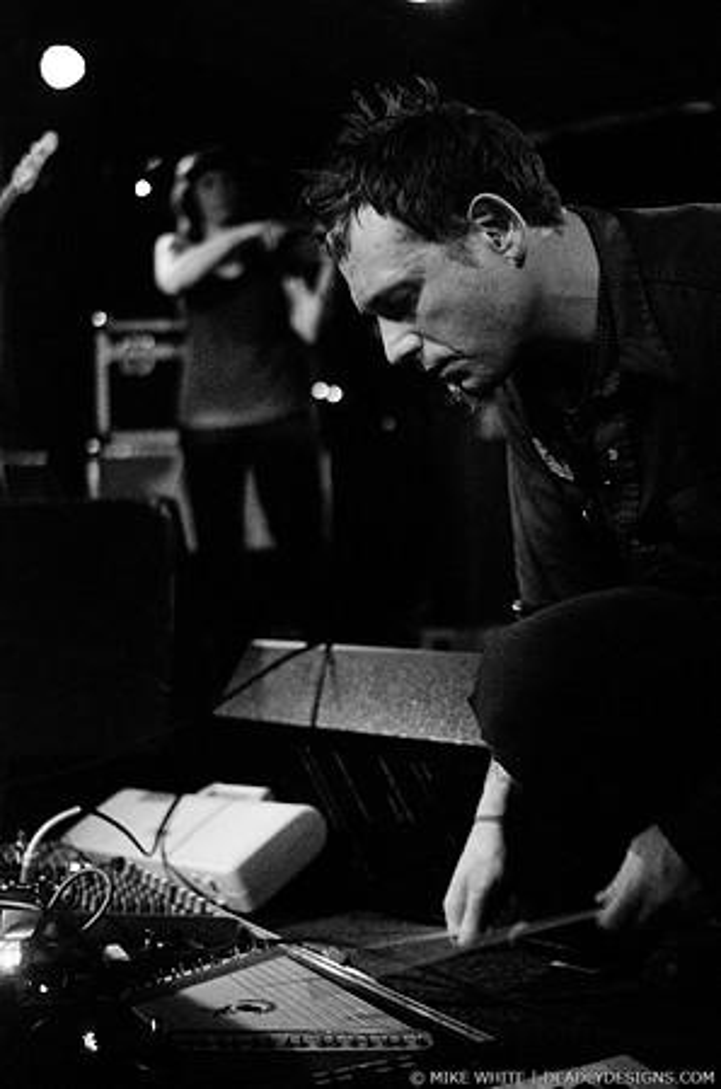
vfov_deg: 43.7
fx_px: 1358
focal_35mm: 45
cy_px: 544
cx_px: 360
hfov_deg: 29.7
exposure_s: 1/50
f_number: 1.4
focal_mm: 30
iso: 2000
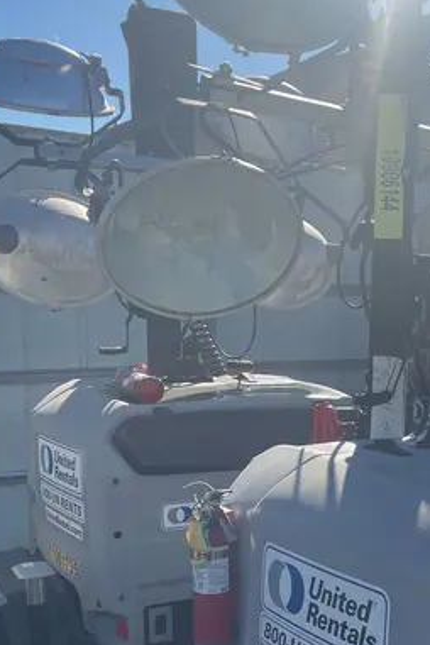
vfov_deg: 37.4
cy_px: 468
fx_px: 932
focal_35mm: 52
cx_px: 445
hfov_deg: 24.6
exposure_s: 1/3040
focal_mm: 4.2
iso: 32
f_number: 1.6
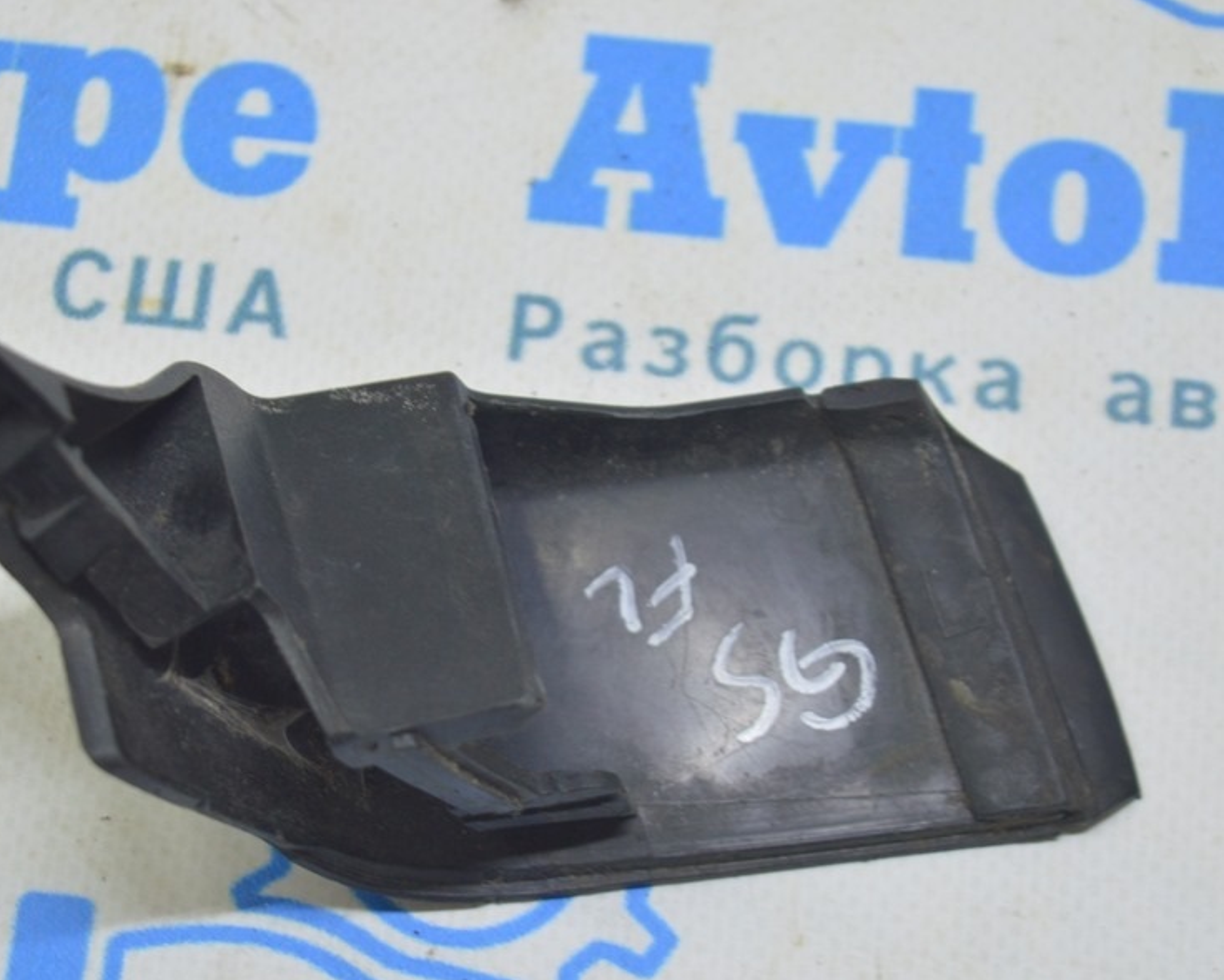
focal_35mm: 108
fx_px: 3900
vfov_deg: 14.3
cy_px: 538
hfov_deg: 17.8
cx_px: 441
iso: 400
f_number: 5.6
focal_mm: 55
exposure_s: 1/20
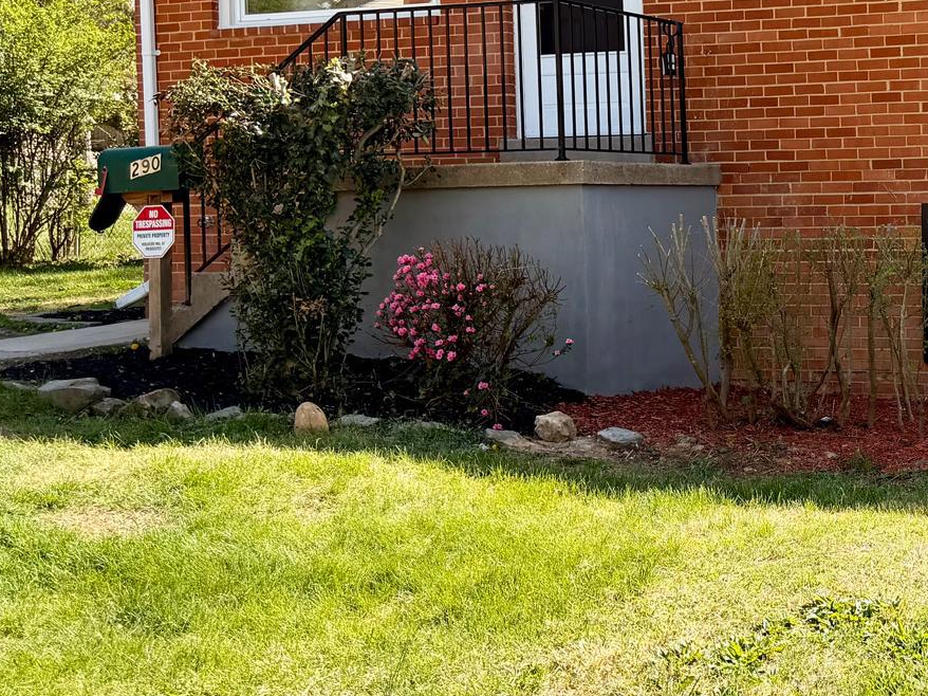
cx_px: 1040
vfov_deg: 25.9
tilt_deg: +0.0
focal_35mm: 56
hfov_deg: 30.5
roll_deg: +1.6
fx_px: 1501
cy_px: 227
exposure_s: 1/1855
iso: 100
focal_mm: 6.76
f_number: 1.78
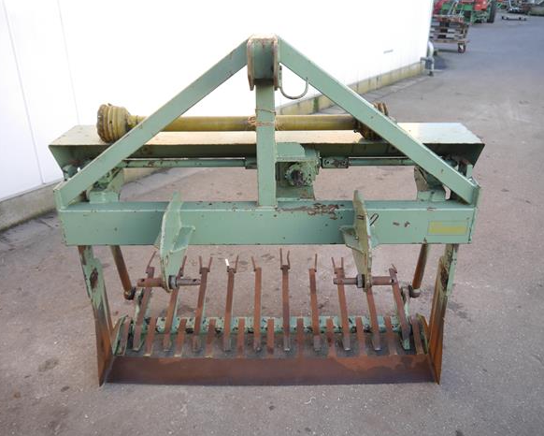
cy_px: 220
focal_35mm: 30
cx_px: 277
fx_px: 483
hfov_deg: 58.8
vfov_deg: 48.5
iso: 320
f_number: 3.5
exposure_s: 1/60
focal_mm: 14
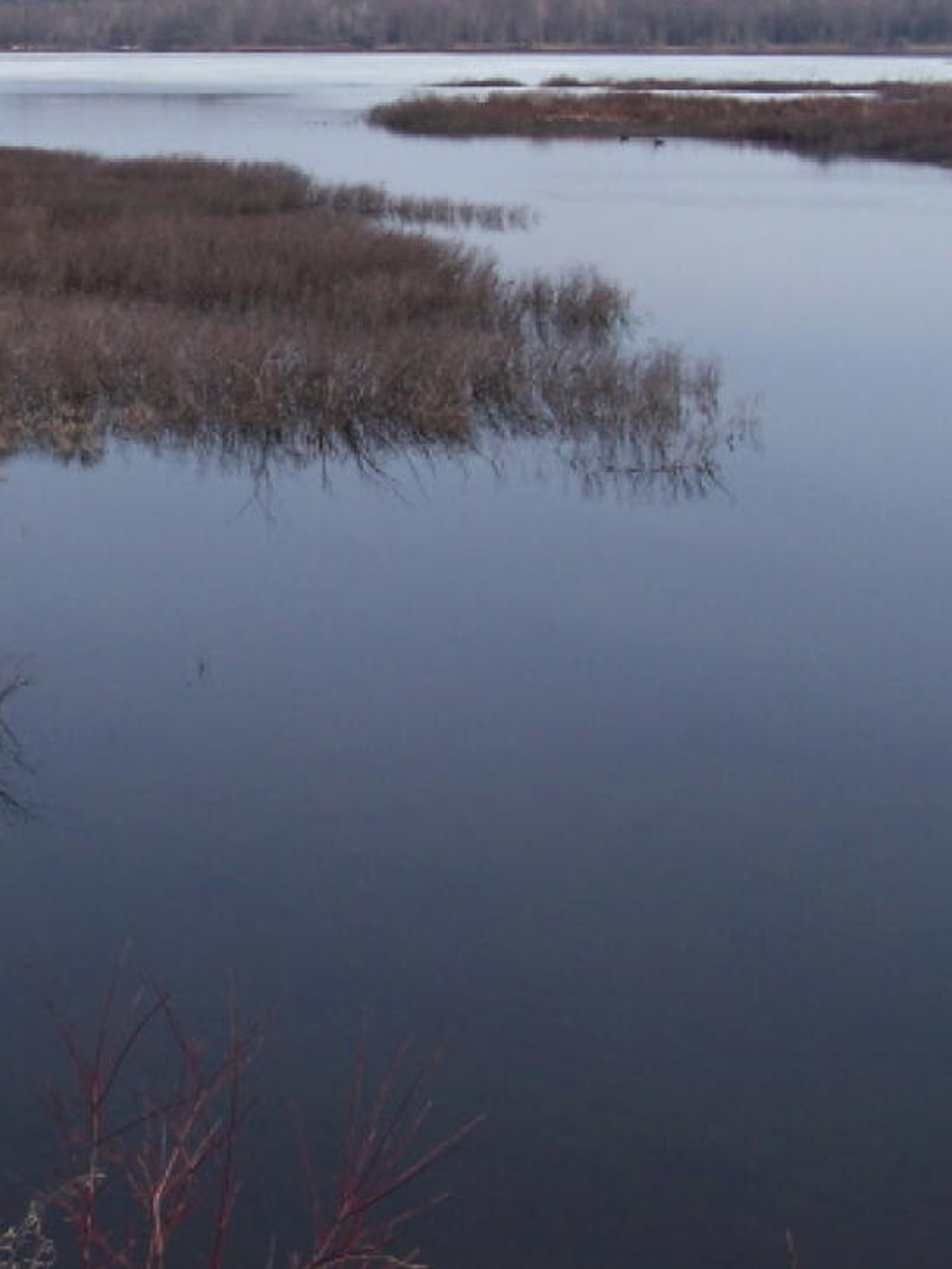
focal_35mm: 72
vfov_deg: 26.7
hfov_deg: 20.1
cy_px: 338
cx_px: 138
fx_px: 2640
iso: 80
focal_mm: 6.3
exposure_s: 1/640
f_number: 4
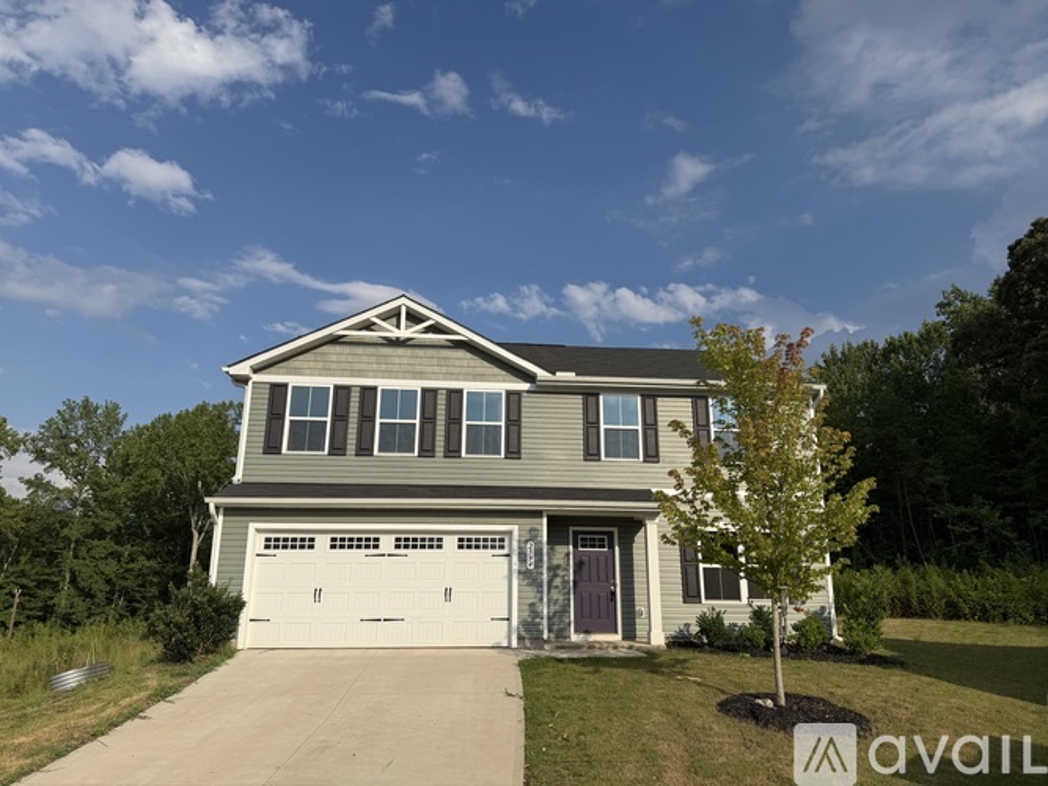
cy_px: 393
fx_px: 726
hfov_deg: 71.6
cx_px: 524
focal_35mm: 24
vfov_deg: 56.8
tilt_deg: +14.3
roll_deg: -0.3
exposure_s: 1/7353
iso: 80
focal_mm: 6.76
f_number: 1.78
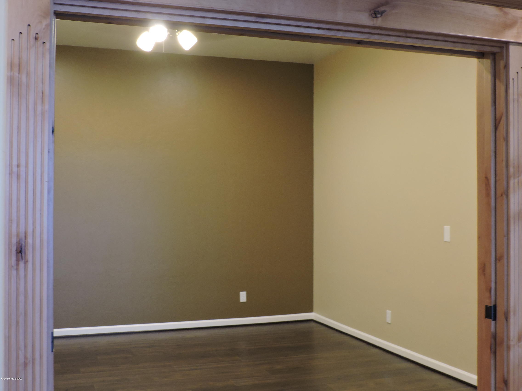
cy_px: 196
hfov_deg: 43.9
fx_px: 648
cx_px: 261
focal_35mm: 43
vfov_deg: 33.6
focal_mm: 7.7
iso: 400
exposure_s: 1/13
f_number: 3.4
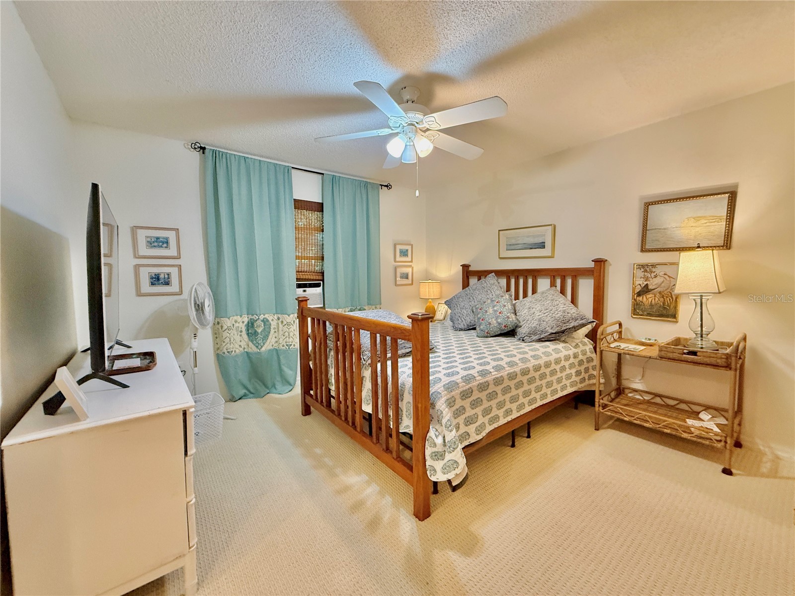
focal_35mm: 14
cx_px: 398
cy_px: 298
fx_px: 322
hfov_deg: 102.1
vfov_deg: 85.7
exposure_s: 1/60
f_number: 2.2
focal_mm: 2.22
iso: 500
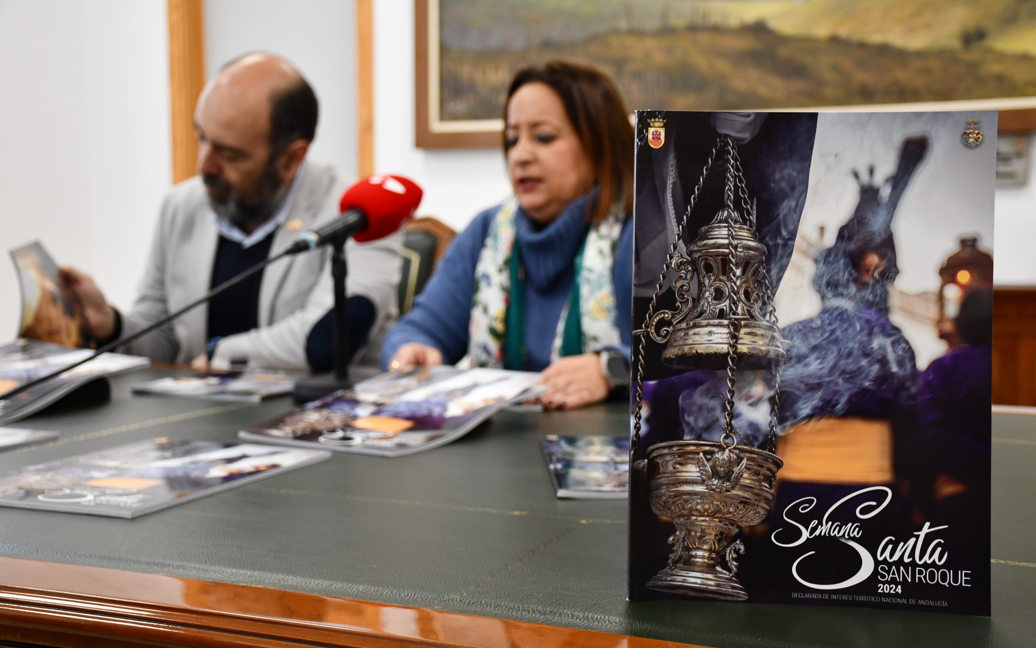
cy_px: 336
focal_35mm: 49
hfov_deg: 41.1
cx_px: 518
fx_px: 1383
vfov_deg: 26.3
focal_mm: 32
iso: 900
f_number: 4
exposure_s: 1/125
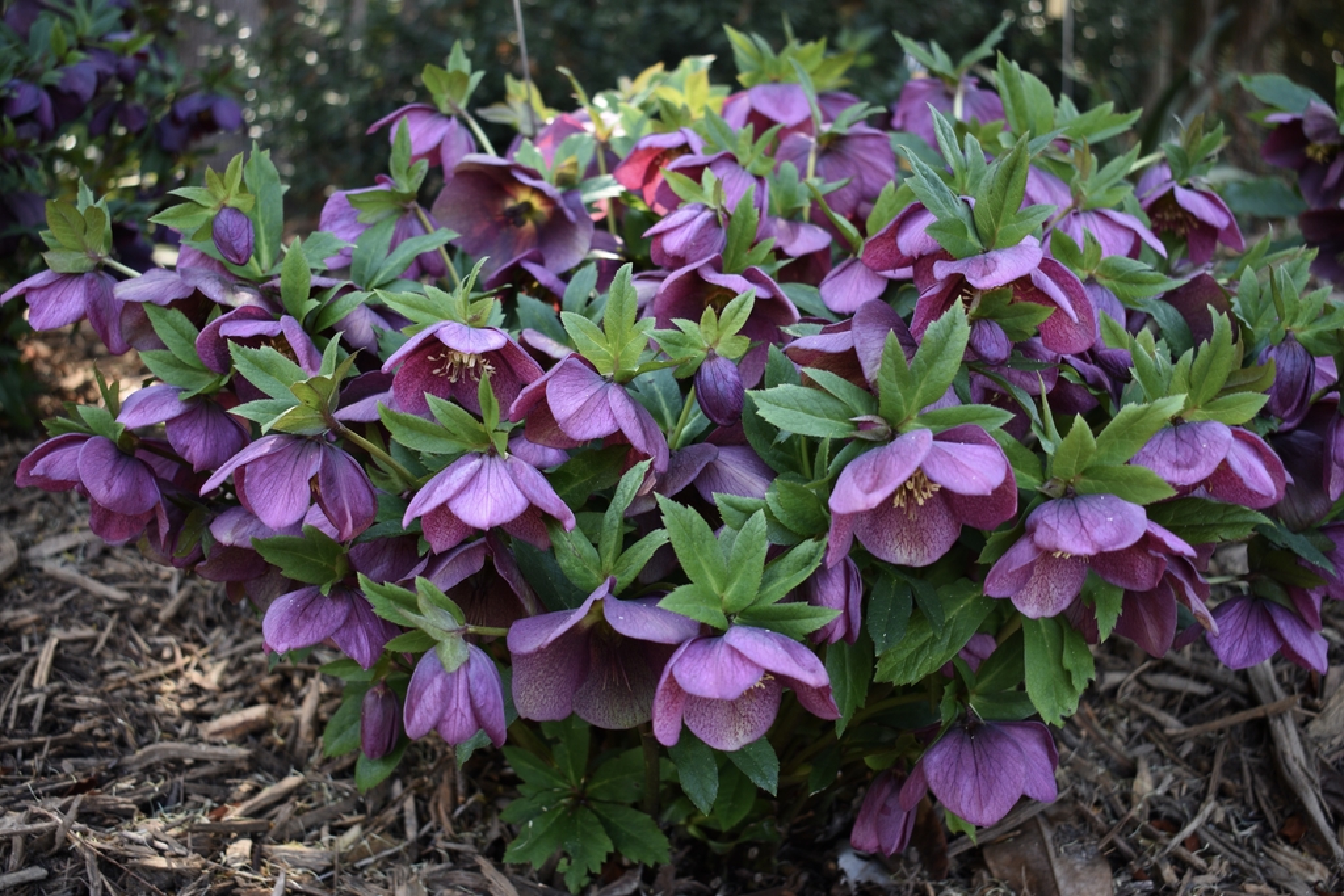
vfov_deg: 30.9
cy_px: 448
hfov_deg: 45.0
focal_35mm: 44
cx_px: 672
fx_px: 1624
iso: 100
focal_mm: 29
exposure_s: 1/60
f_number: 4.2
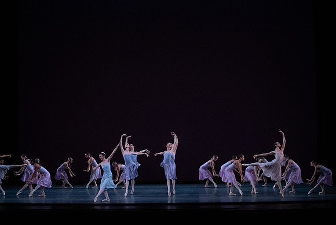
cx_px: 168
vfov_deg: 19.5
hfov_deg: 28.8
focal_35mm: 70
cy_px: 112
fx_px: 653
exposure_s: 1/400
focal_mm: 70
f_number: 13
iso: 12800
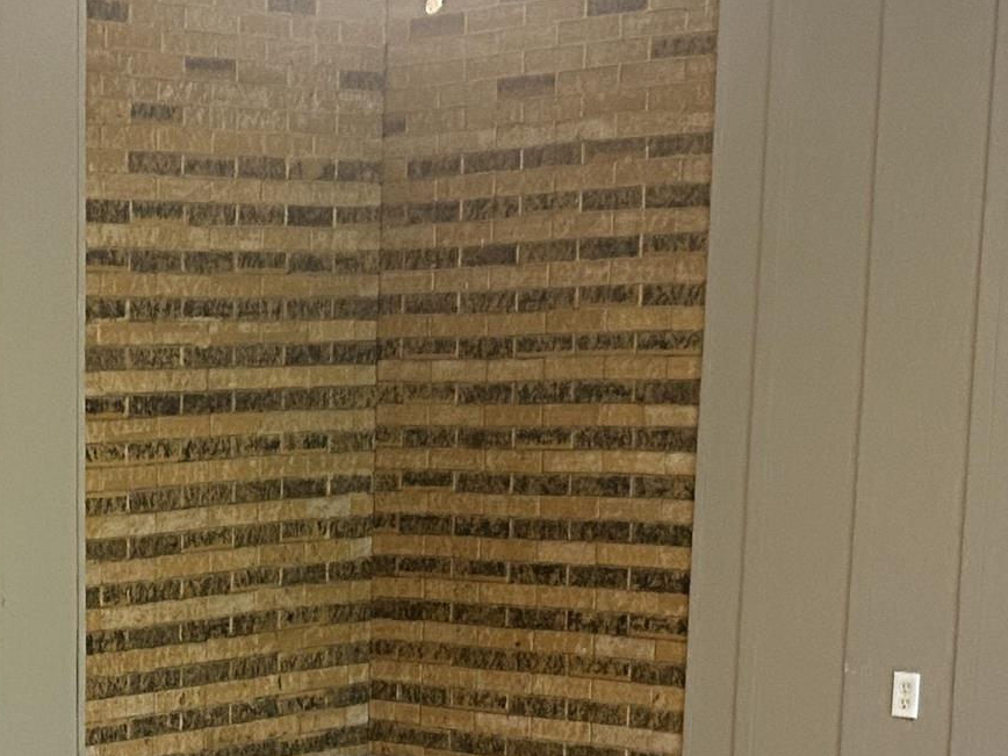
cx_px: 23
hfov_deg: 20.7
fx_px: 2679
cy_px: 871
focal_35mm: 92
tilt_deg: -12.2
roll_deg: +1.4
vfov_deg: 15.6
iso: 500
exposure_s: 1/60
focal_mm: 5.7
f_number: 1.5
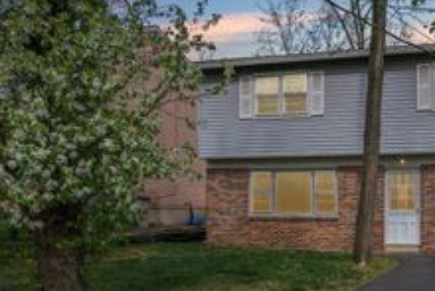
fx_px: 605
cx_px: 362
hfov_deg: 37.8
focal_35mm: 50
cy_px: 209
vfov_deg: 26.8
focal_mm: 8.38
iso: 100
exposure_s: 1/640
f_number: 2.8
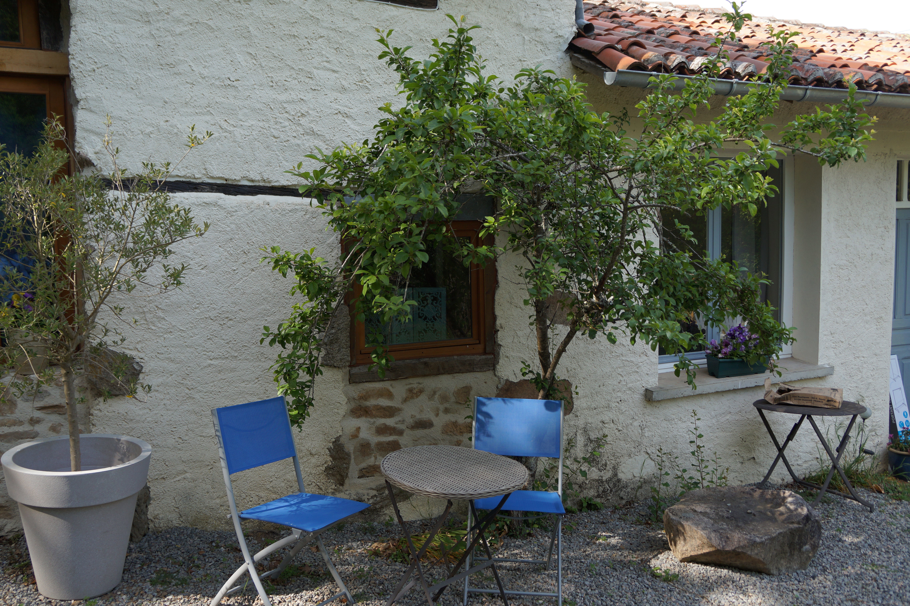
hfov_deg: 62.0
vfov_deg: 43.6
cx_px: 455
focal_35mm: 30
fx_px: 758
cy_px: 303
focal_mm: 20
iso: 100
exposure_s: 1/200
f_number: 4
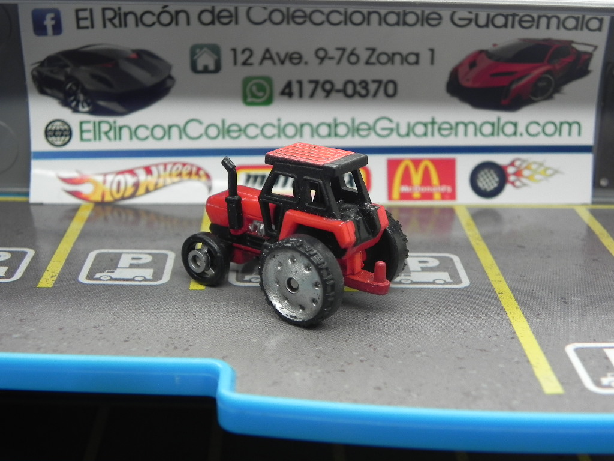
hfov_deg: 33.2
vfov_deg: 25.2
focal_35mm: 58
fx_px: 1029
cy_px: 230
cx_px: 307
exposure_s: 1/77.3
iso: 160
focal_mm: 10.3
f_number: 3.5
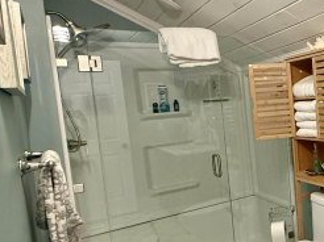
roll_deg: +3.9
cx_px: 337
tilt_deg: -6.0
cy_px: 130
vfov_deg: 37.6
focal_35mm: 38
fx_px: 355
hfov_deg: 41.4
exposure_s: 1/60
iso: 400
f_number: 2.2
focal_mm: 2.22
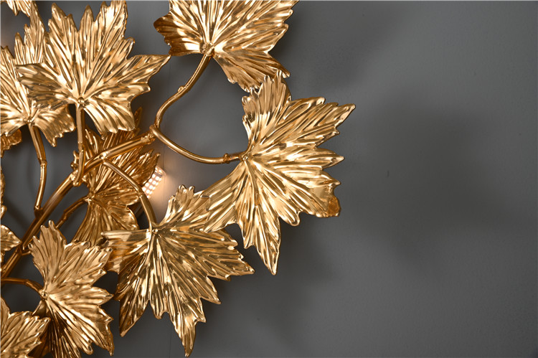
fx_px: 866
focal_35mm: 58
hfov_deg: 34.5
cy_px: 179
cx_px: 269
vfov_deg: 23.3
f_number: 10
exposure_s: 1/125
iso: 100
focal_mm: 58
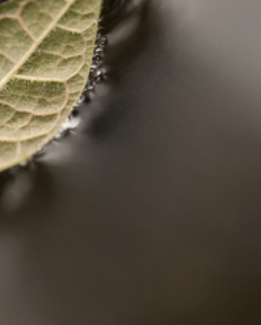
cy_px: 71
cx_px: -13
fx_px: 2622
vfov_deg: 7.1
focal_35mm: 272
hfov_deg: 5.7
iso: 450
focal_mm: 60
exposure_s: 1/125
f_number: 5
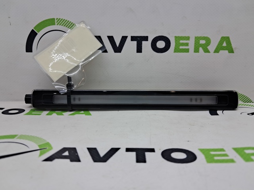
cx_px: 127
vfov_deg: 51.3
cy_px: 95
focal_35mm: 27
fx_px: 198
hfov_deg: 65.4
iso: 50
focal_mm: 4
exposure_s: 1/120
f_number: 1.8
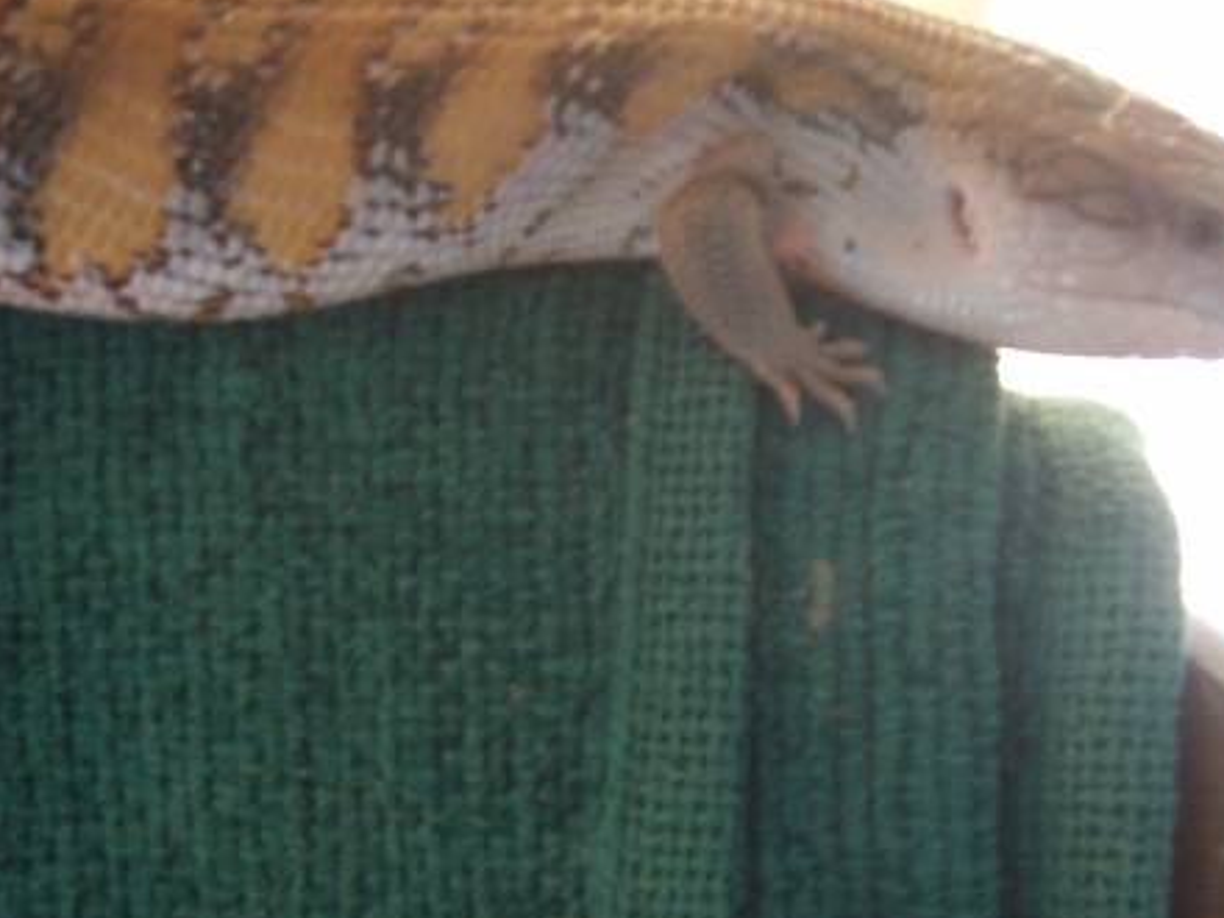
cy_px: 595
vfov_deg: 19.3
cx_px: 629
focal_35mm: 76
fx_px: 2687
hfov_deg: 25.7
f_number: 3.3
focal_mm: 7.3
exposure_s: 1/8
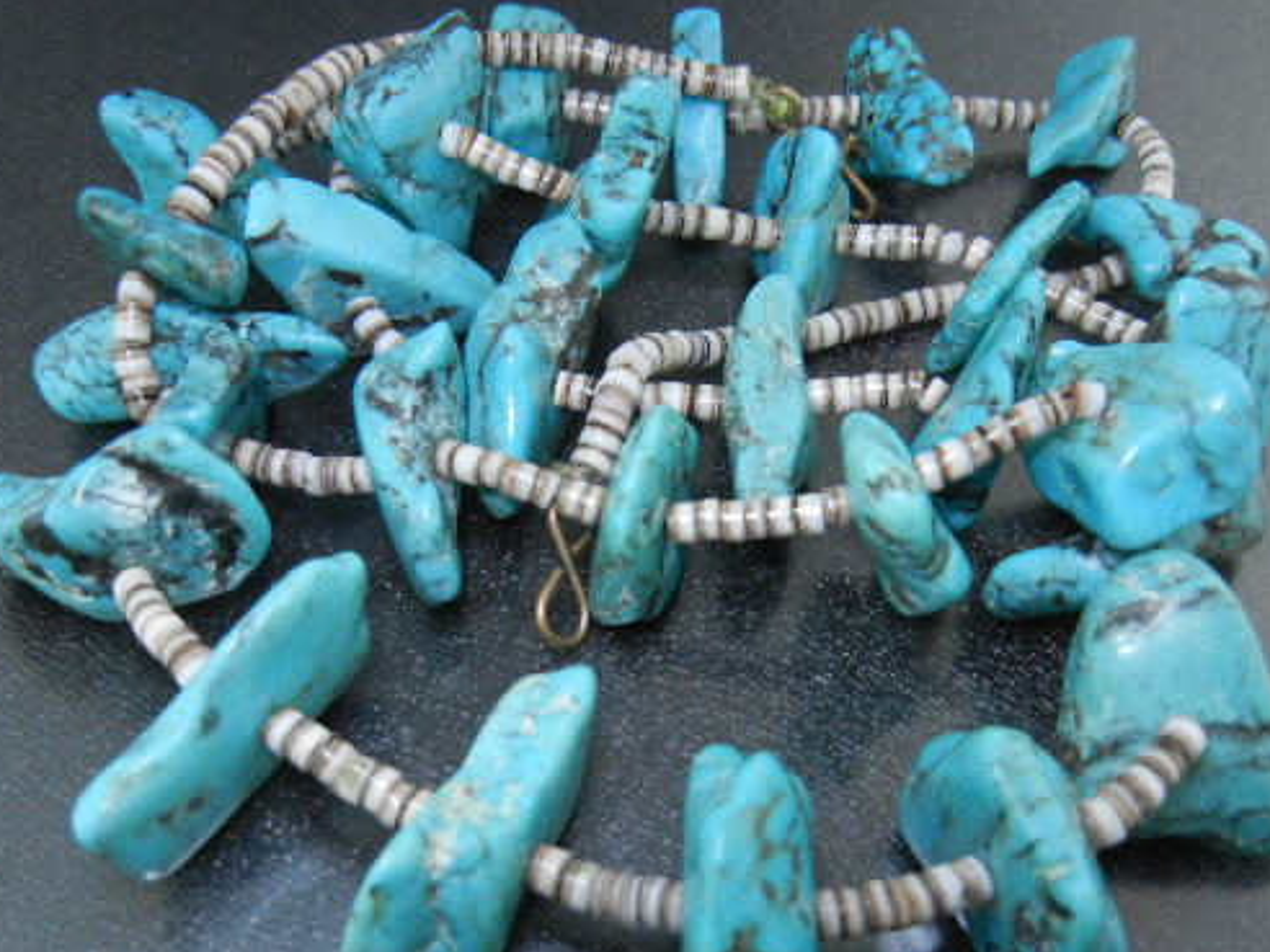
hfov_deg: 47.9
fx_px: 1431
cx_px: 622
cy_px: 591
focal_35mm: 39
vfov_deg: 36.6
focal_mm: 5.4
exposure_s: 1/30
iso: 800
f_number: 7
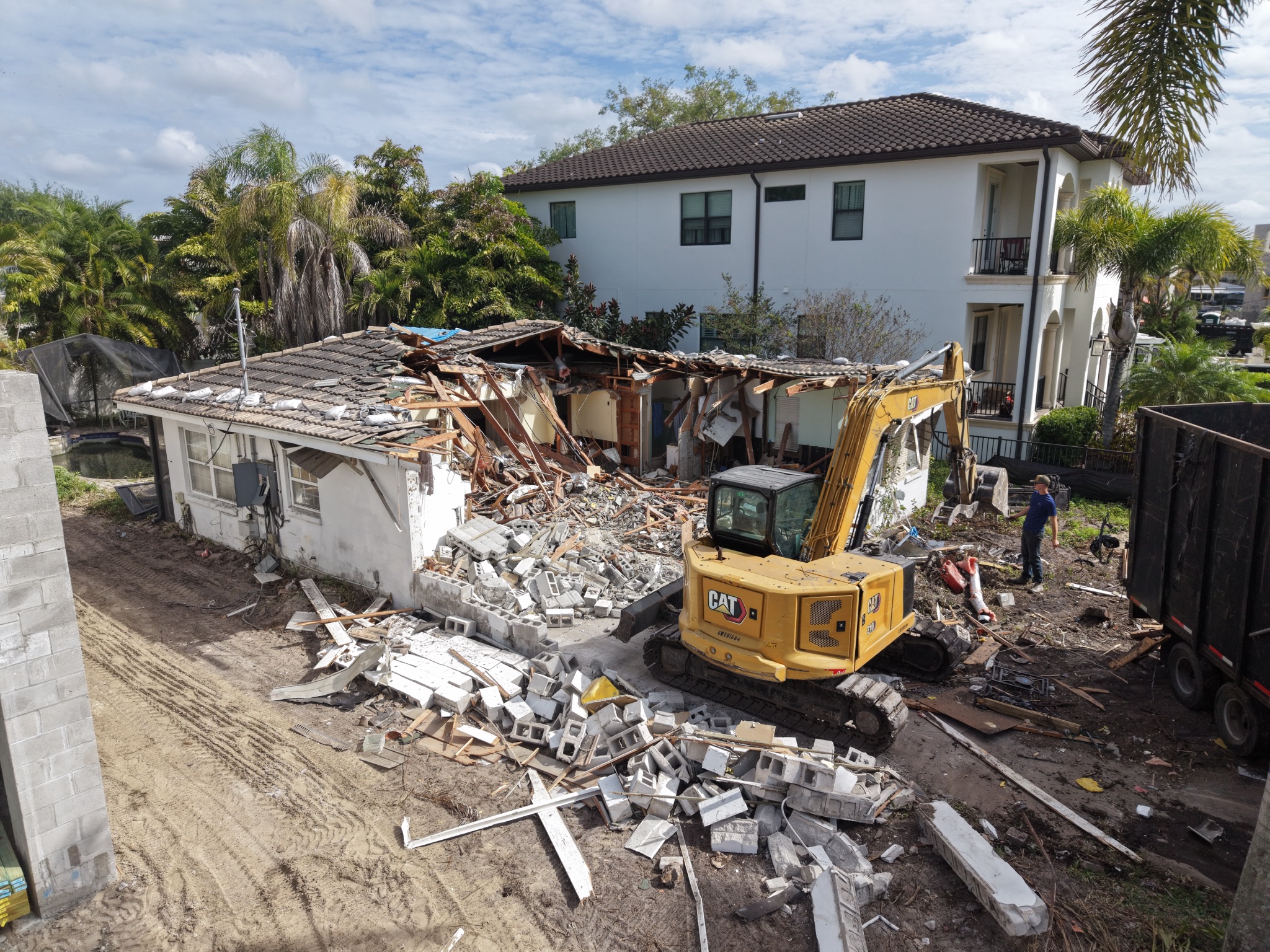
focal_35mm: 24
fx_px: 881
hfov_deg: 71.6
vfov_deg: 56.8
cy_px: 476
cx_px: 635
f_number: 1.8
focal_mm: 8.67
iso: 100
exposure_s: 1/160
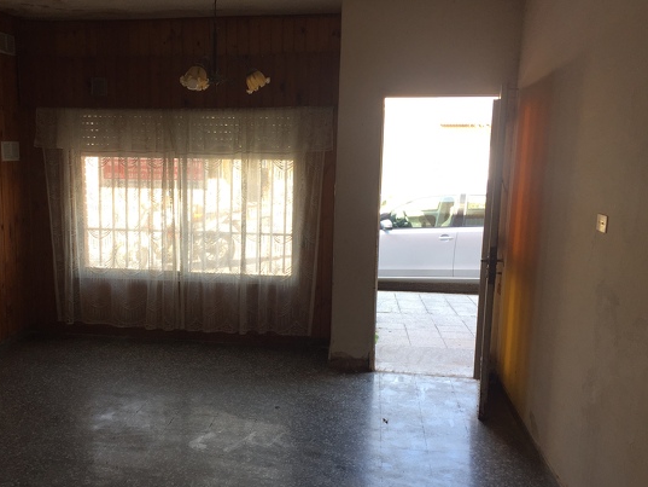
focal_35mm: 36
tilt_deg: -11.0
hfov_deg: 51.0
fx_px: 674
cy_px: 273
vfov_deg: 39.6
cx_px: 258
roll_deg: -1.7
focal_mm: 4.15
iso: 32
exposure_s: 1/100
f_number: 2.2
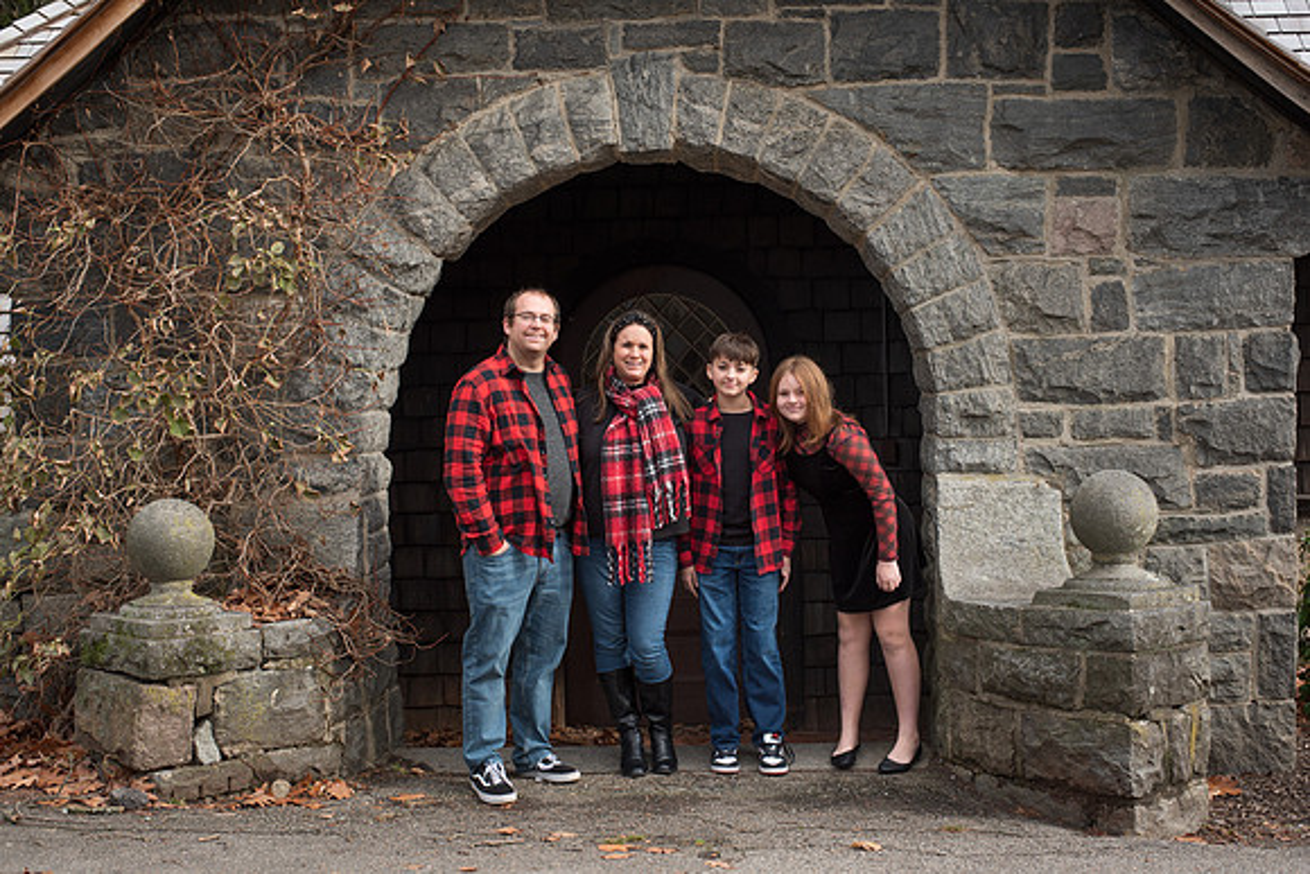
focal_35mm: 50
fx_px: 1820
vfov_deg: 27.0
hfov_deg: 39.6
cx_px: 655
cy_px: 437
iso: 100
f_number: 4.5
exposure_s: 1/250
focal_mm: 50
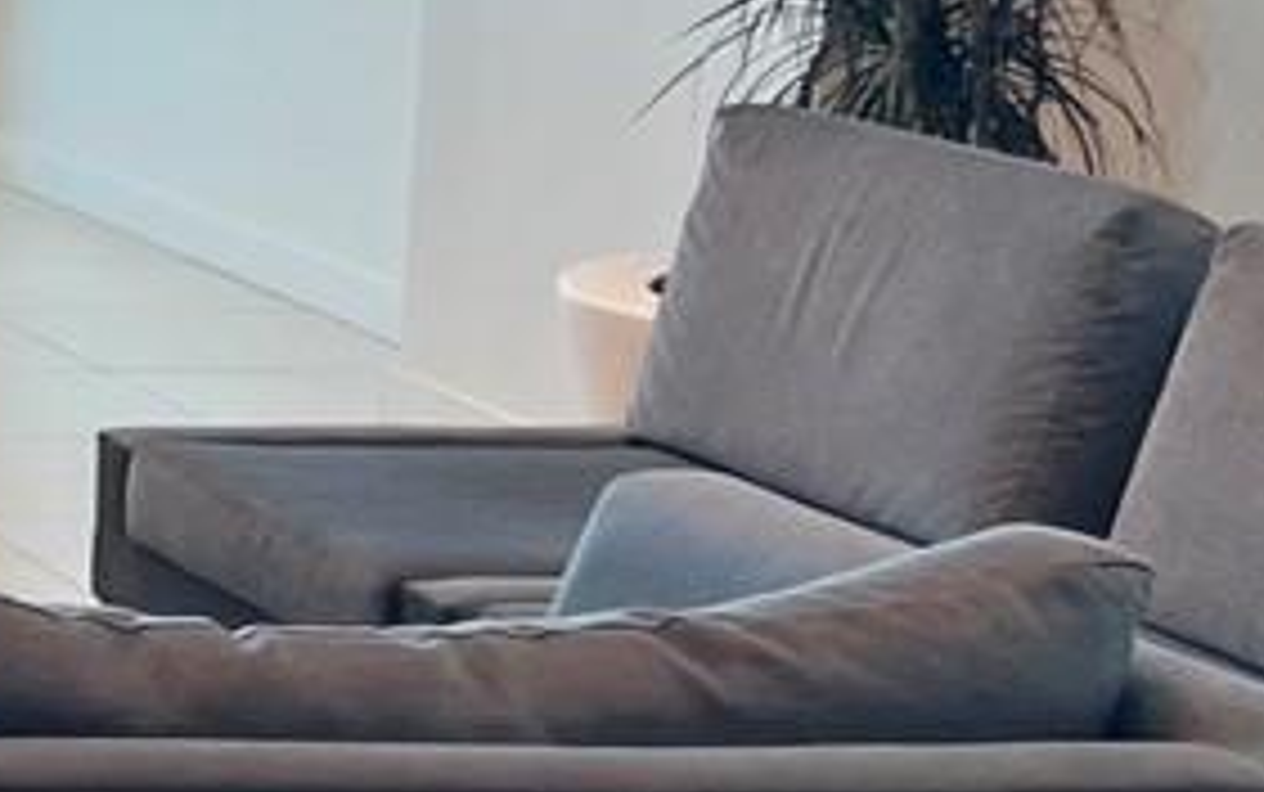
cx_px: -1435
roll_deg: -0.4
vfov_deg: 8.3
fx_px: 5412
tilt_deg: -6.2
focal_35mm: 157
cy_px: 68
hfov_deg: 11.7
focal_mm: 5.7
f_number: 1.5
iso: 32
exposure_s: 1/126
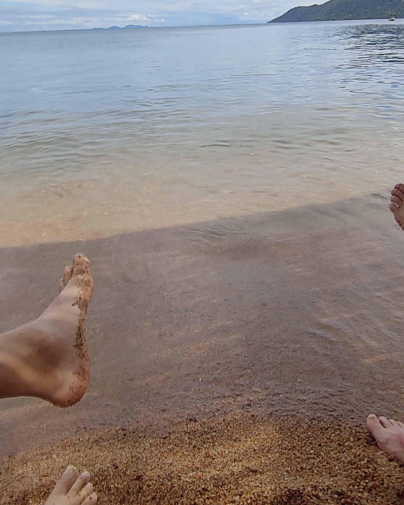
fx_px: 404
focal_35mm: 27
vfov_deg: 62.4
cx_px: 232
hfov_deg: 53.0
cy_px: 166
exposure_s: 1/2419
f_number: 2.2
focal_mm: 1.64
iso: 50
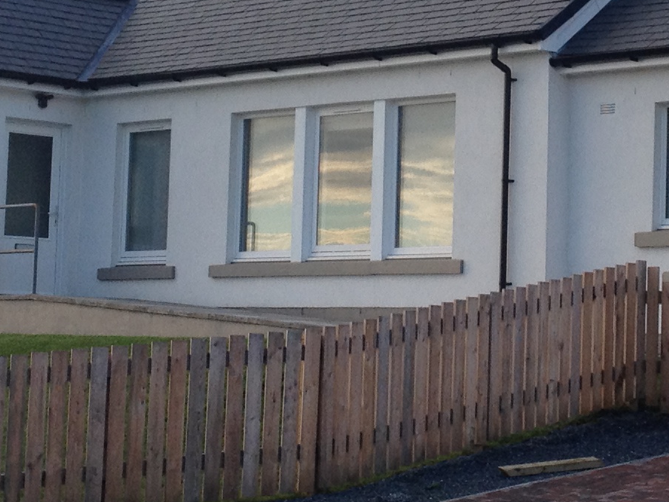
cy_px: 67
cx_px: 462
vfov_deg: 11.6
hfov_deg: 15.5
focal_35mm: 127
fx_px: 2454
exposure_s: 1/421
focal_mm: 4.28
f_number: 2.4
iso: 50
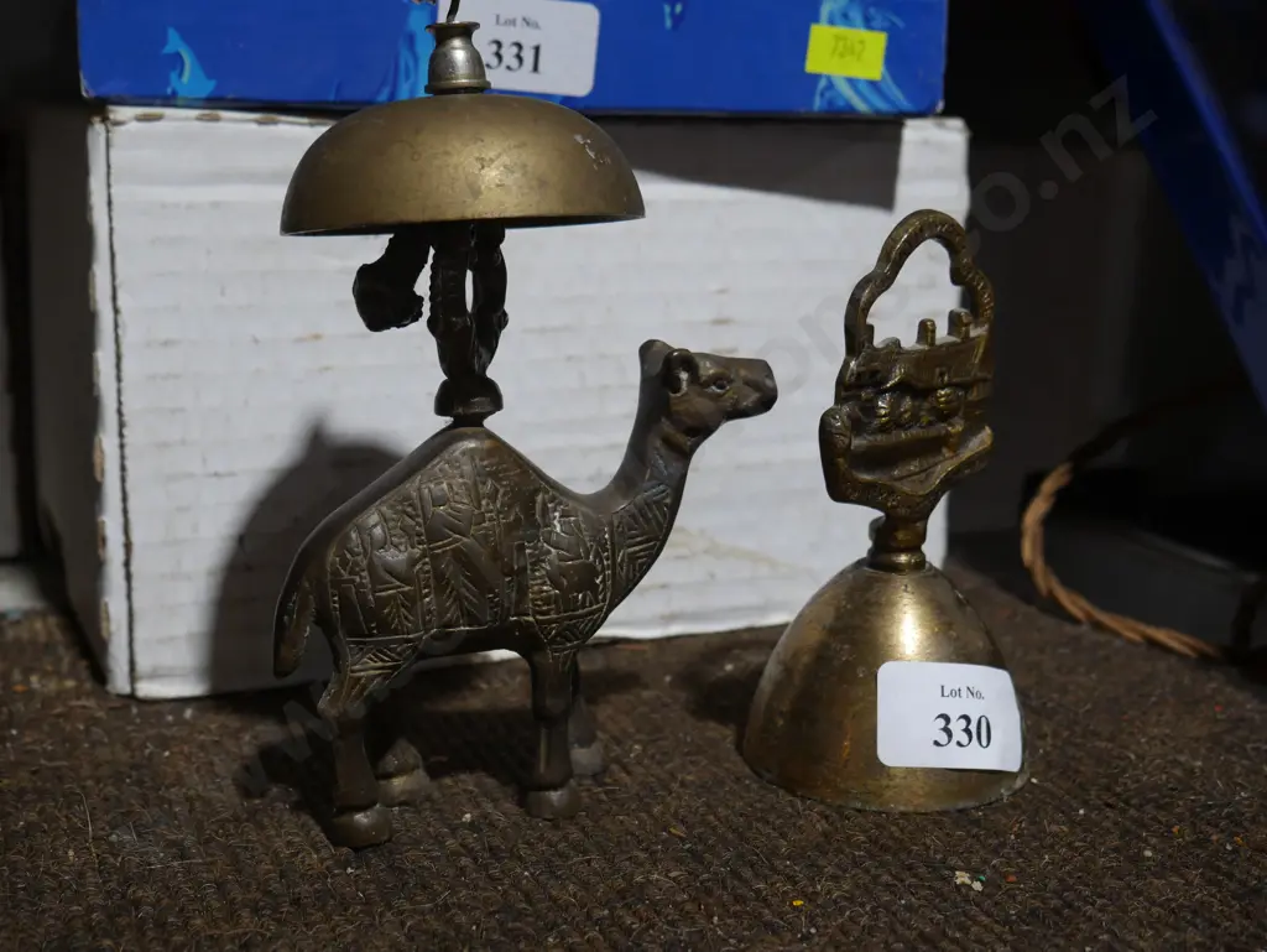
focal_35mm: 46
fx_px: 1684
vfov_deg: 31.5
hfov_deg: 41.2
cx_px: 634
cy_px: 476
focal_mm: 23
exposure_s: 1/60
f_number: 5.1
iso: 400
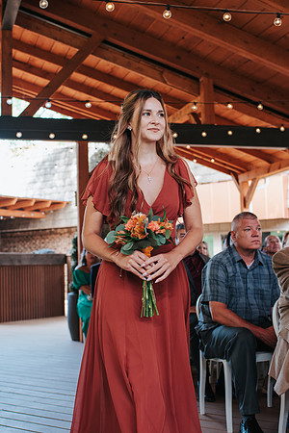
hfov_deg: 25.8
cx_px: 138
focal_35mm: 52
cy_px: 216
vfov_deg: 37.9
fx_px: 632
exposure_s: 1/125
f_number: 3.2
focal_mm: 35
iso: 250
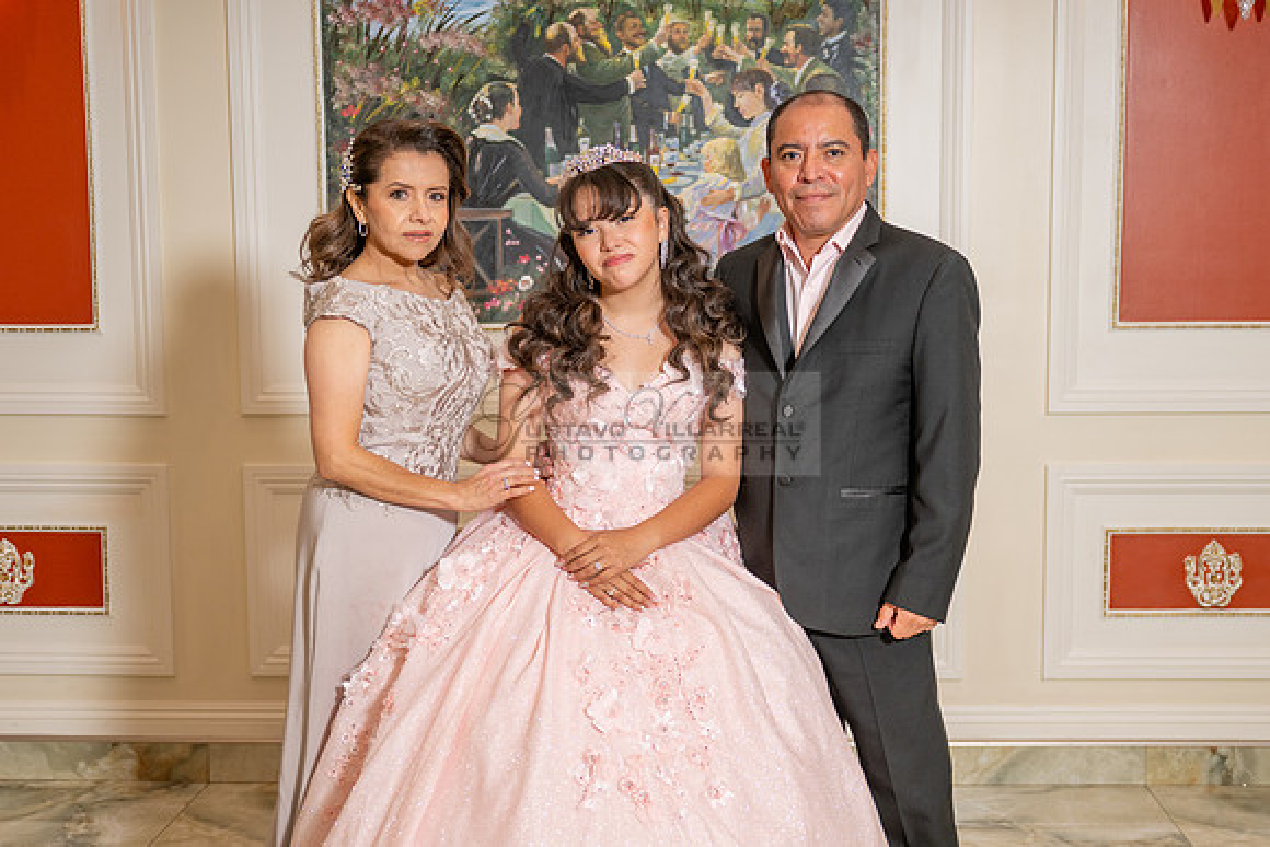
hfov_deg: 38.3
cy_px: 471
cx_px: 668
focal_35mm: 52
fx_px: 1830
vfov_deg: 26.1
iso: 320
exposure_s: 1/200
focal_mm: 45
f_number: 2.8
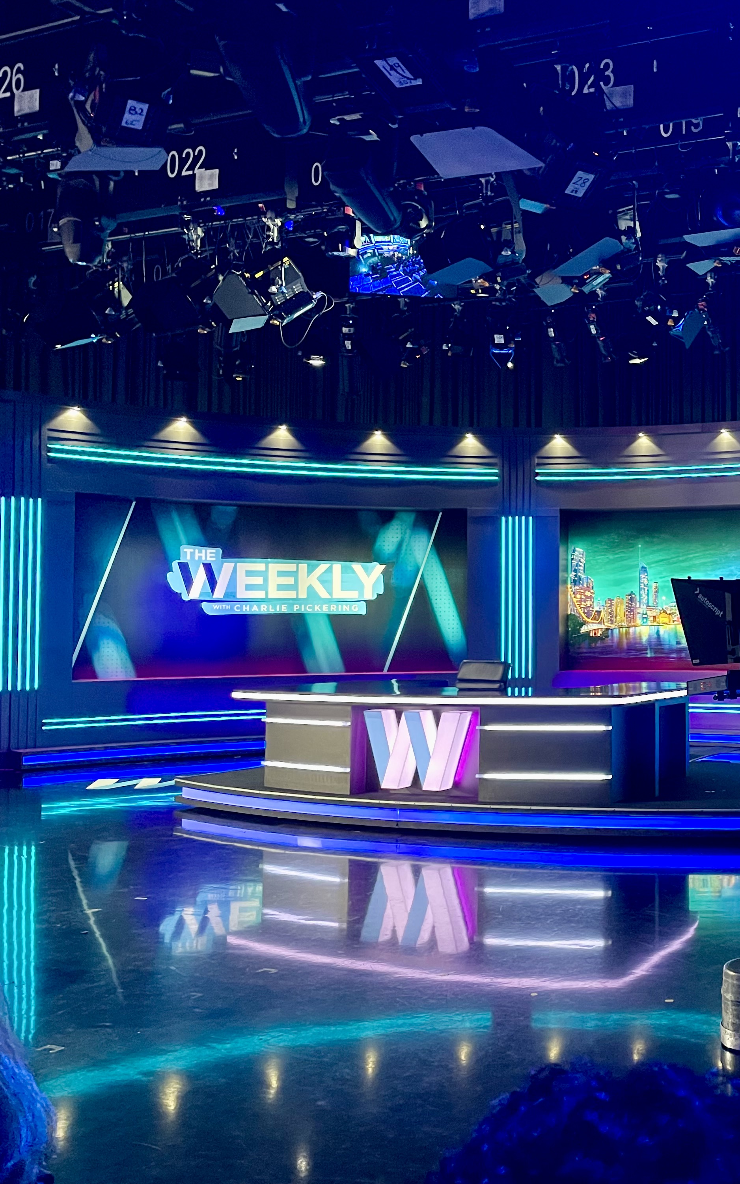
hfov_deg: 31.8
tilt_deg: +1.9
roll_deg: +0.5
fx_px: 1194
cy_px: 588
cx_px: 738
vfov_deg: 52.7
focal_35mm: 37
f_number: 1.6
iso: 640
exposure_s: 1/40
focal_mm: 4.2
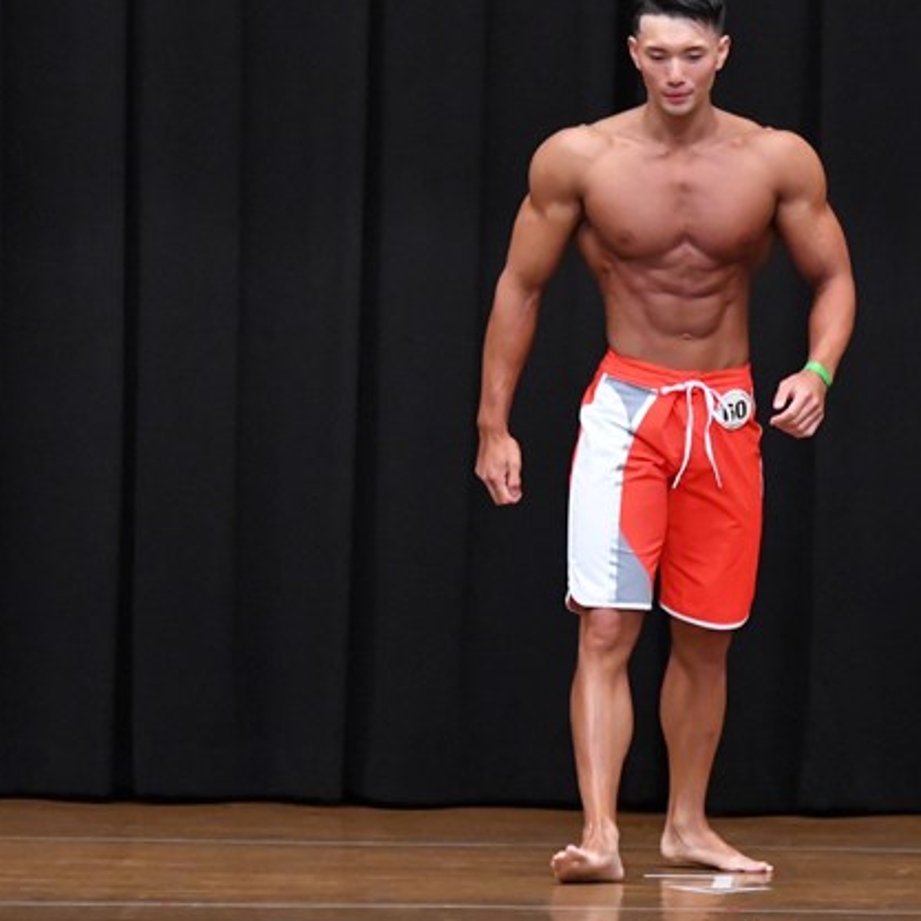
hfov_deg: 4.9
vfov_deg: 4.9
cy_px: 409
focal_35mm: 355
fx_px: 10686
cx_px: 593
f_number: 5.6
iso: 8000
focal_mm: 150
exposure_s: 1/400
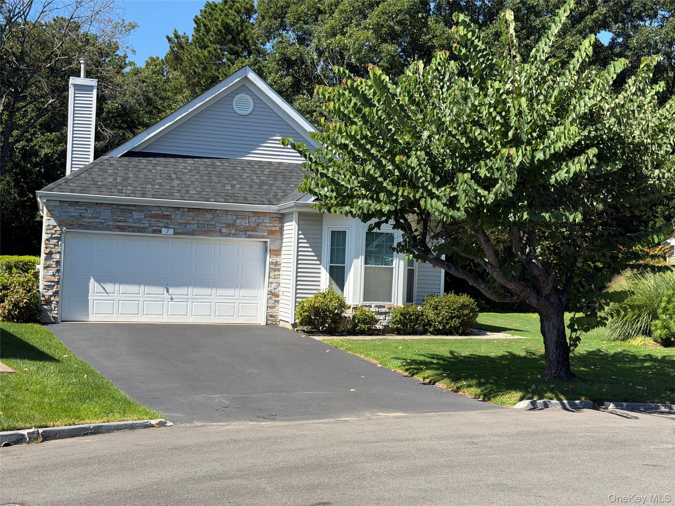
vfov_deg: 30.3
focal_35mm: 48
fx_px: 936
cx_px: 338
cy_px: 253
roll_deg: -2.6
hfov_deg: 39.7
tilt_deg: +2.1
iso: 80
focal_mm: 6.76
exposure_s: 1/3096
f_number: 1.78
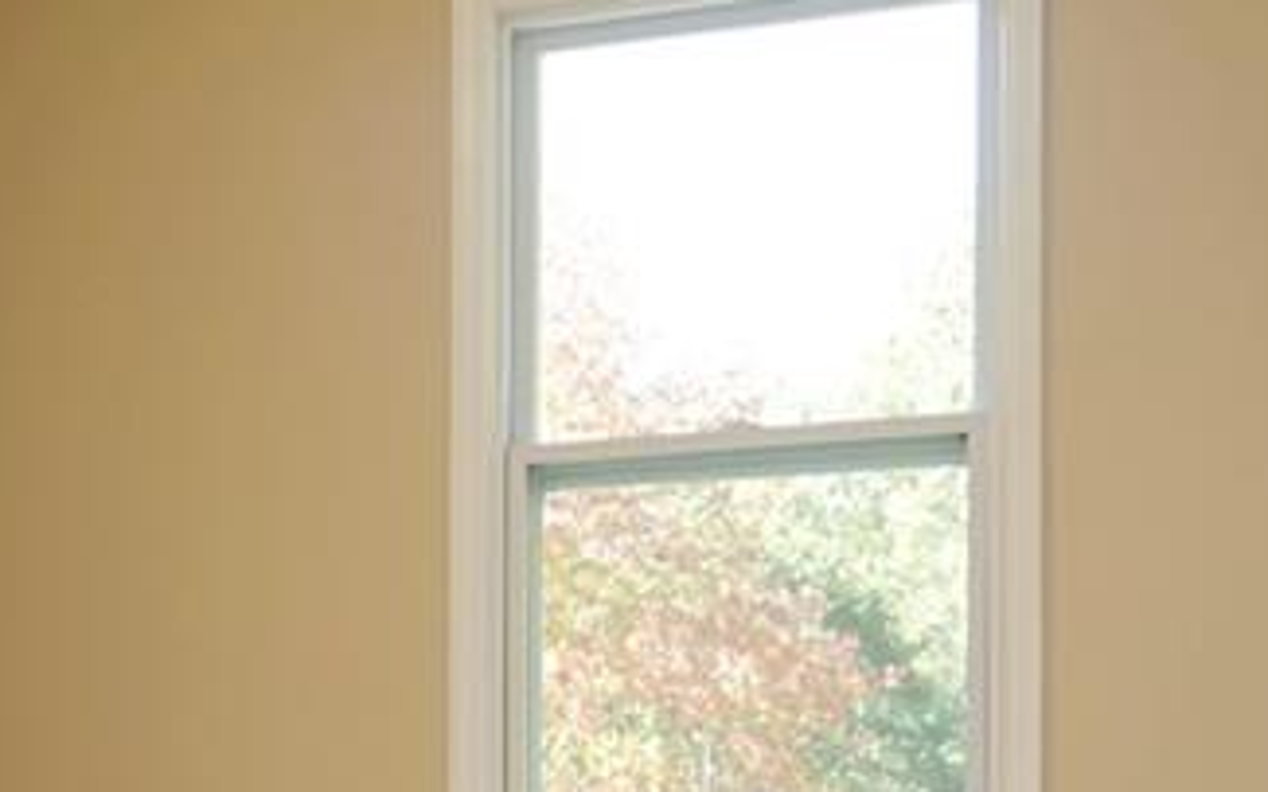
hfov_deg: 26.8
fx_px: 2660
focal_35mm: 77
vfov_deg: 16.1
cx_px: 515
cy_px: 1014
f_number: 4
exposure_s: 1/60
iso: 200
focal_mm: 16
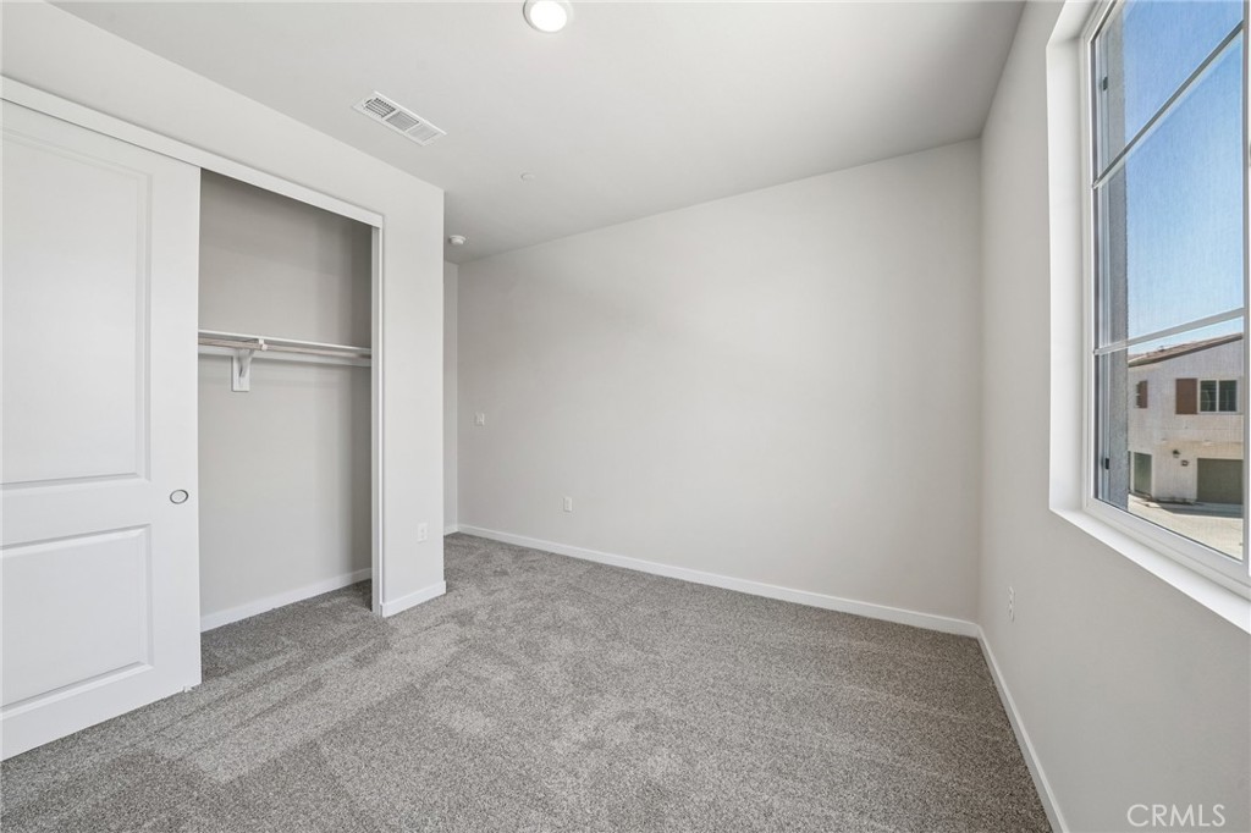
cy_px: 416
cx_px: 626
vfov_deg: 90.0
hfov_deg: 112.6
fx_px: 417
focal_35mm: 12
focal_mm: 12
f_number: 9
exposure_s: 1/25
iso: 400
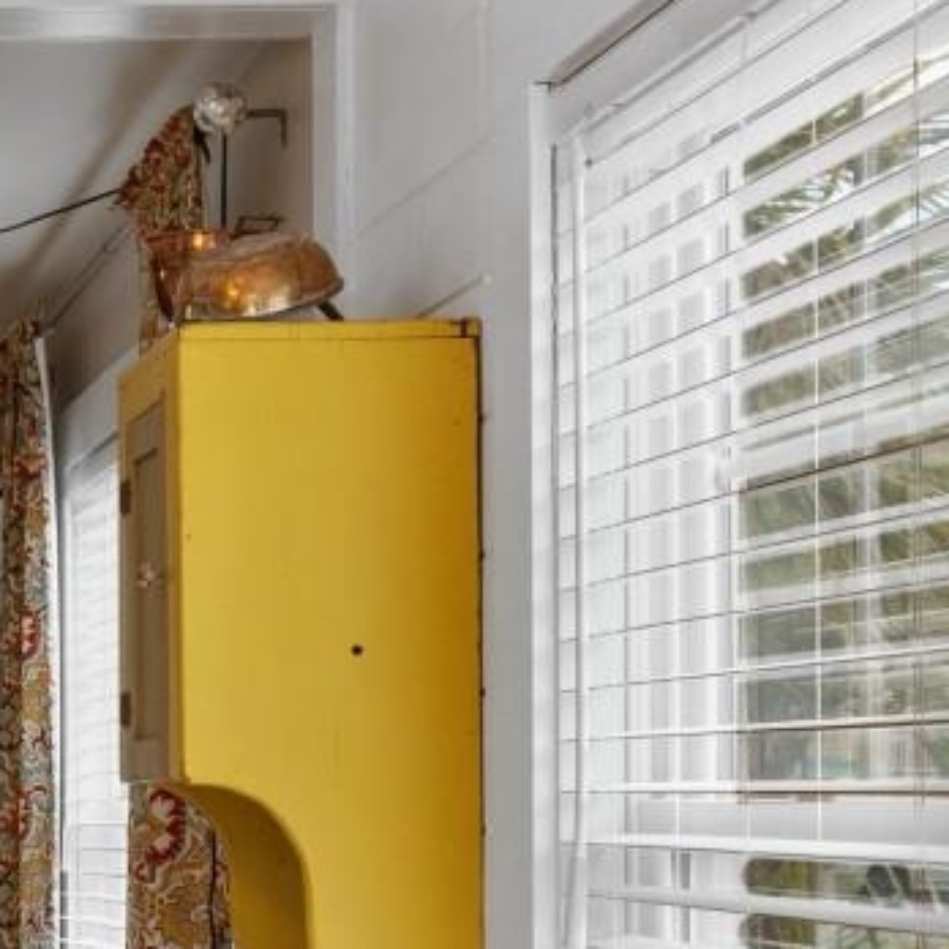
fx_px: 2574
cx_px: -349
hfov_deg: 19.0
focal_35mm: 83
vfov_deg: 20.6
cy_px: 764
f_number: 5
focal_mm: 14
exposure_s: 1/60
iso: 100
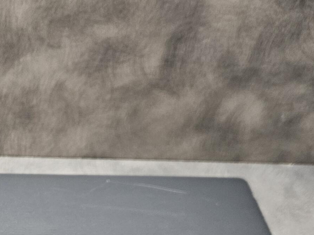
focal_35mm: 66
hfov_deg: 27.5
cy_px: 269
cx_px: -9
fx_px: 599
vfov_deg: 21.0
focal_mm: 5.4
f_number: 1.8
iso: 200
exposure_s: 1/100
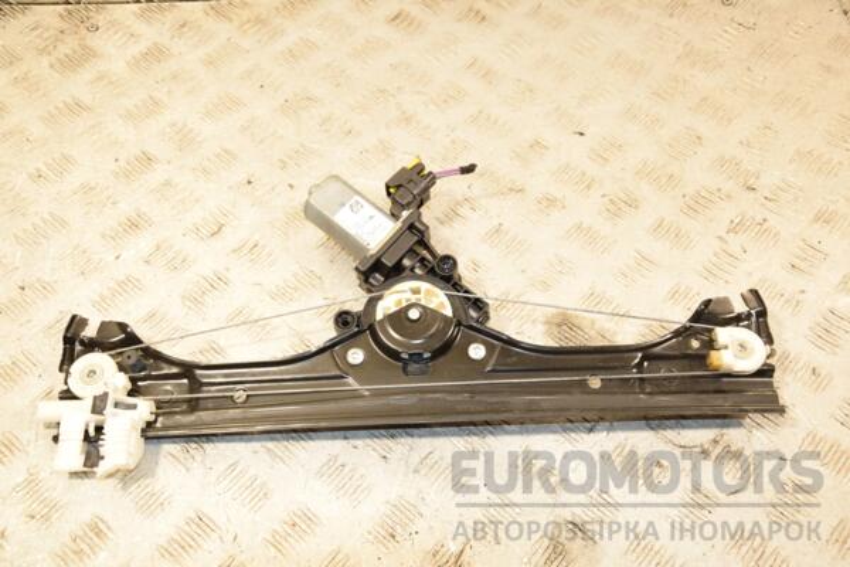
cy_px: 284
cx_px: 425
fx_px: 992
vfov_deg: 31.9
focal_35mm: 42
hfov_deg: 46.4
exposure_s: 1/200
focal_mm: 28
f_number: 5.6
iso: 800
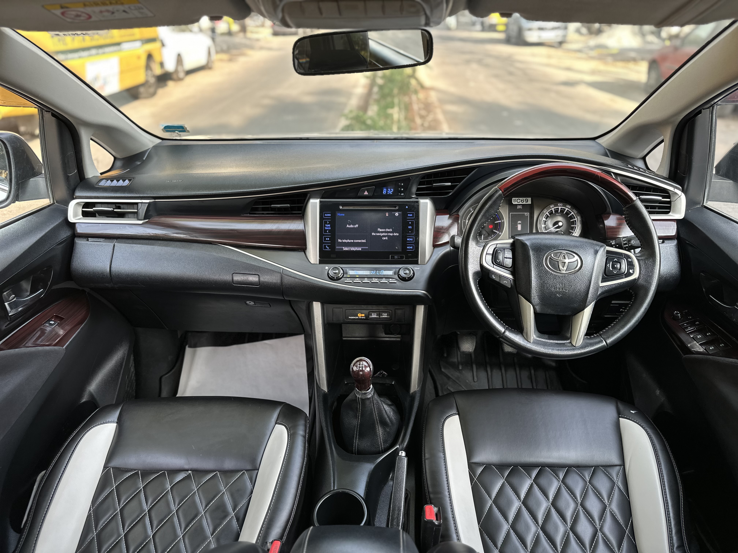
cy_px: 276
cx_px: 369
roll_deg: +3.1
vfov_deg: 56.8
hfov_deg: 71.6
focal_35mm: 24
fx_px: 512
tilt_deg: -27.5
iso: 64
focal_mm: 6.86
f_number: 1.78
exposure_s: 1/121
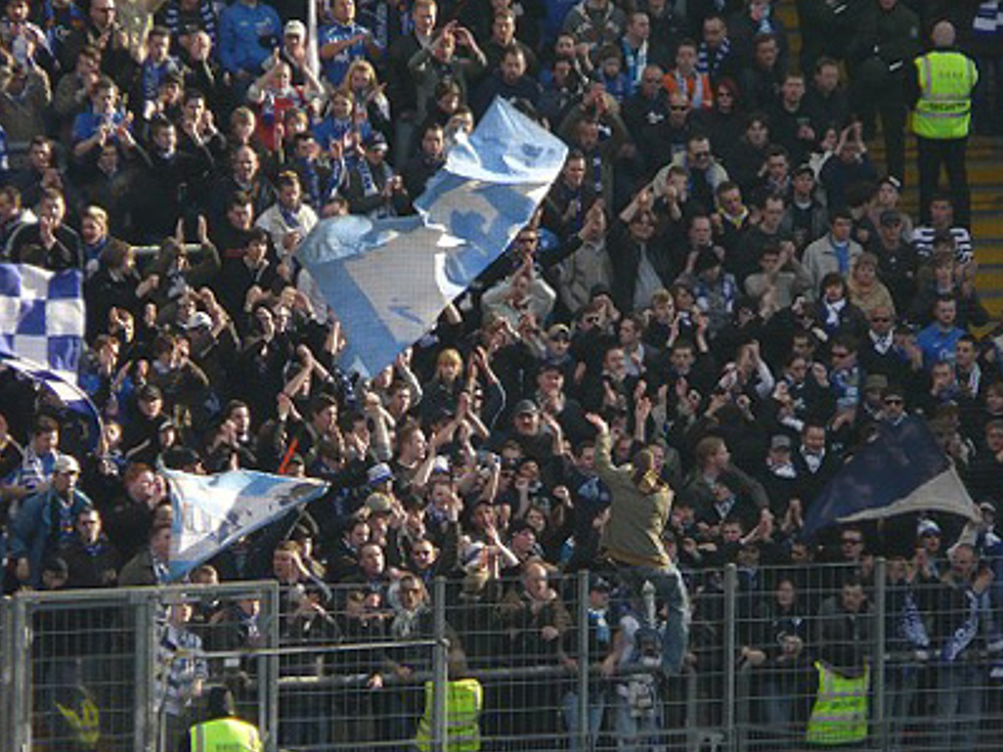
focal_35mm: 697
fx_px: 20190
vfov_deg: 2.1
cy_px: 322
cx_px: 505
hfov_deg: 2.8
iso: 100
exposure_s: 1/200
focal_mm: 82.8
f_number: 4.2
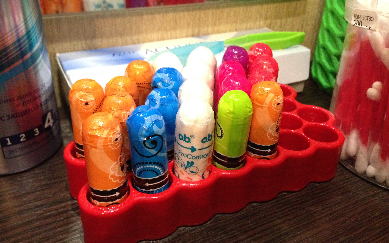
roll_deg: -2.5
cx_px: 196
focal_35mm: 36
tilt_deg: -30.0
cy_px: 115
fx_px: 382
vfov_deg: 35.3
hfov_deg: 54.0
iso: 800
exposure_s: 1/17
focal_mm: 4.12
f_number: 2.4
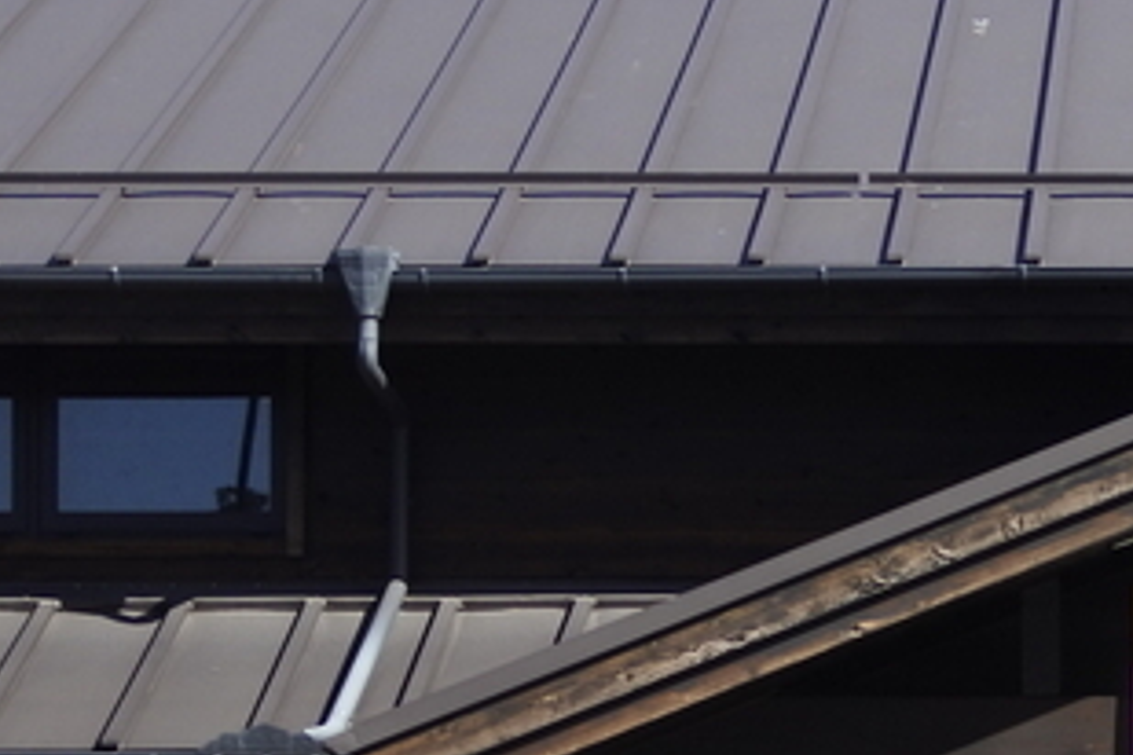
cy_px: 902
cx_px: 1525
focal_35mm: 190
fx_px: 5979
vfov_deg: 7.2
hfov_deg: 10.6
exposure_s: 1/3200
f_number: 1.8
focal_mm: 18.5
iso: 160
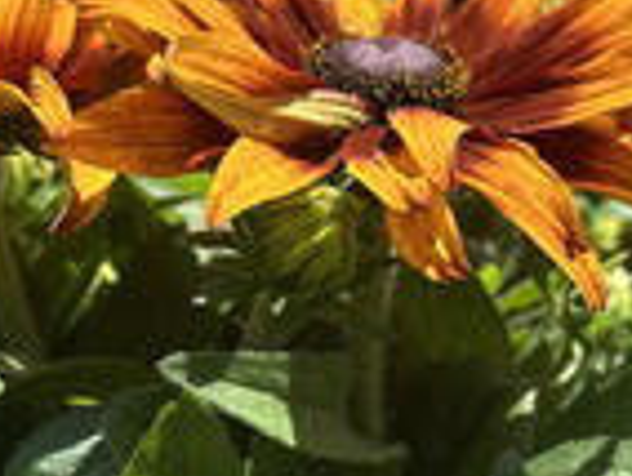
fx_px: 1079
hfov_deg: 32.4
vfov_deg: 24.6
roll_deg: +3.5
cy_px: 365
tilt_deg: -15.2
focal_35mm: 59
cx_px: 412
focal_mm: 6.86
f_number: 1.78
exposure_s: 1/1183
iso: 80
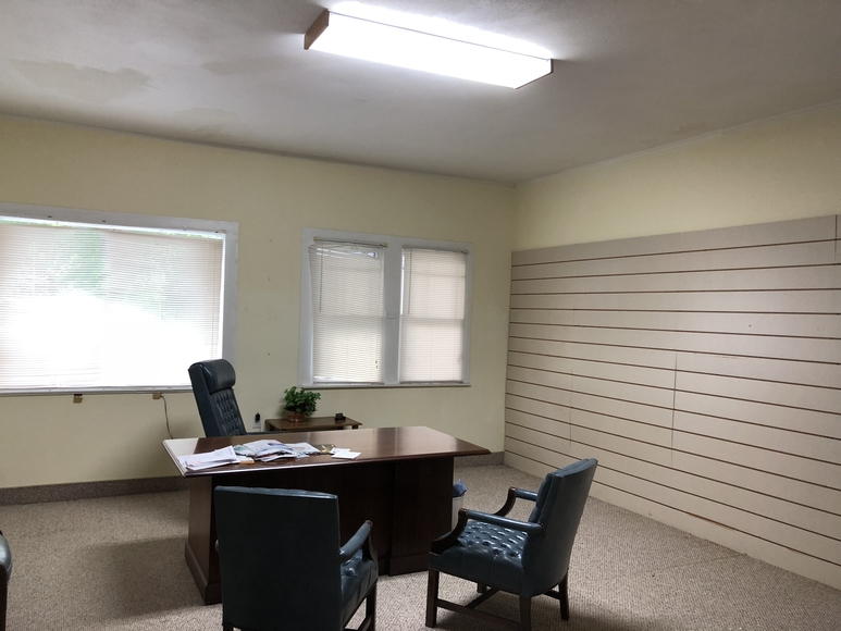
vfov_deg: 49.8
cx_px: 420
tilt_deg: -1.5
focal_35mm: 28
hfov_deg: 63.4
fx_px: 680
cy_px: 316
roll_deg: -1.8
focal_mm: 3.99
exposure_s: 1/24
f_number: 1.8
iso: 40
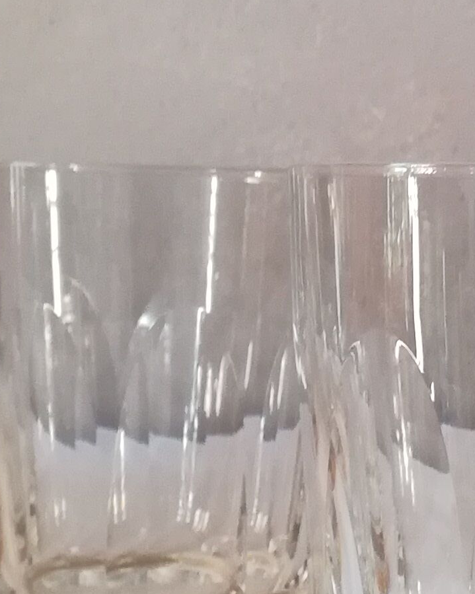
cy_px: 342
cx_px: 488
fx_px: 1968
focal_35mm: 112
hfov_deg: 13.5
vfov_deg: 17.1
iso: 250
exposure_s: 1/33.3
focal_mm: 3.83
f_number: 2.2
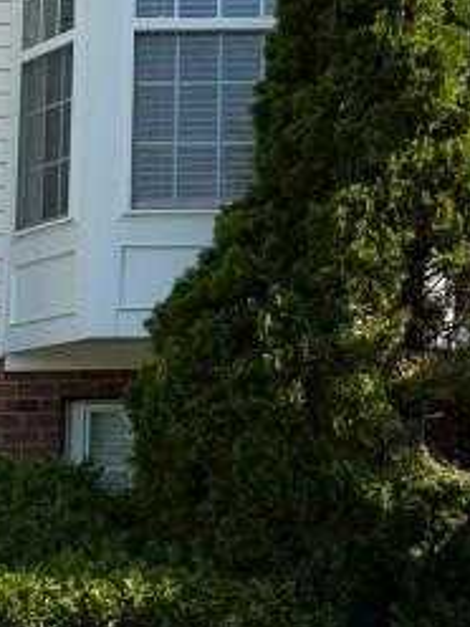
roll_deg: -0.6
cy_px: 238
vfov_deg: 19.8
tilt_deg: +12.0
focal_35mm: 99
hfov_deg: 14.9
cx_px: 374
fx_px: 1792
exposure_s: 1/2370
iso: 80
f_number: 1.78
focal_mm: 6.76
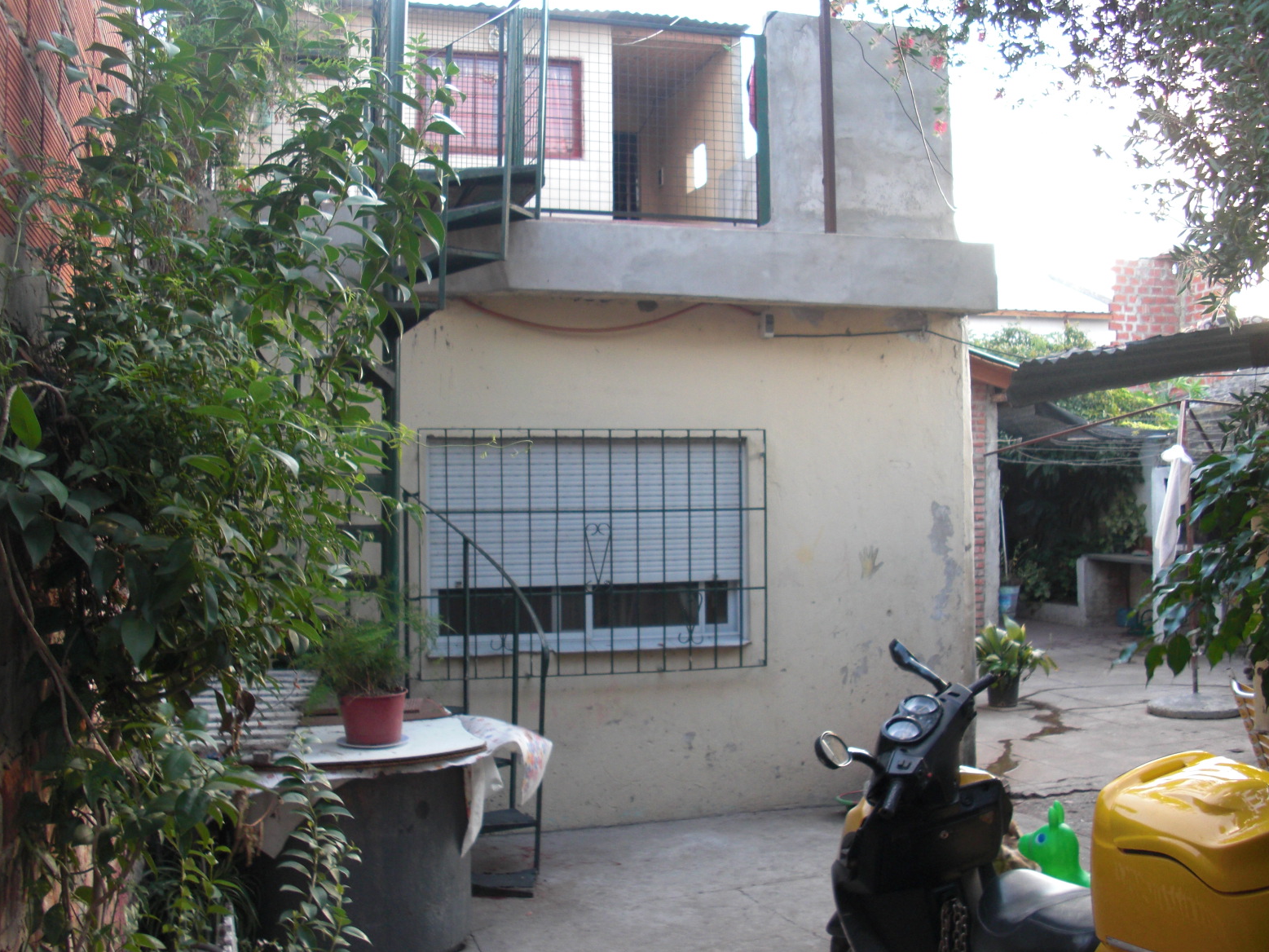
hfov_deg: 50.1
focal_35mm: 37
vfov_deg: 38.7
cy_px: 478
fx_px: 1357
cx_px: 636
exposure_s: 1/80
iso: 100
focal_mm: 6.3
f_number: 2.8
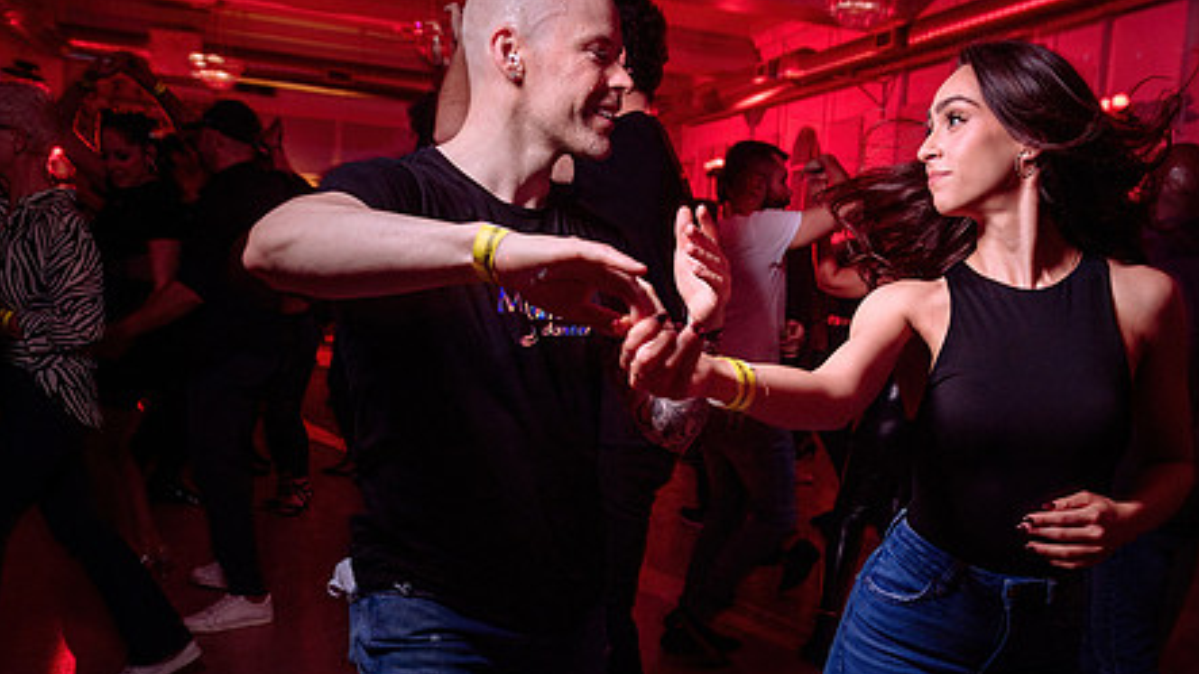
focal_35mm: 39
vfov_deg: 30.3
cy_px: 432
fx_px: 1240
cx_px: 771
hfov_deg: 50.9
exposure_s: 1/30
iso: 800
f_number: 3.5
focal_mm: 24
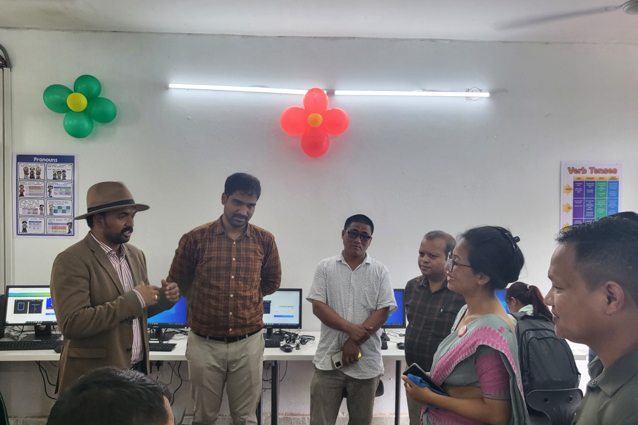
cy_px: 233
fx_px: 496
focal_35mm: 28
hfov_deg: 65.5
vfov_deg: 46.3
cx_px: 318
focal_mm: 4.25
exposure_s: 1/100
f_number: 1.8
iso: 160
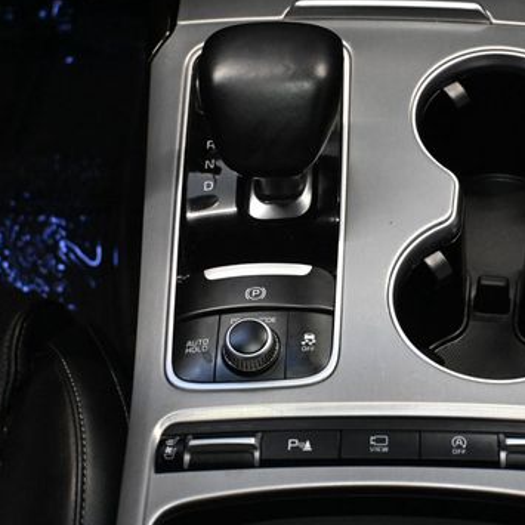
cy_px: 248
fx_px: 1300
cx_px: 390
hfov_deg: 22.6
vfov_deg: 22.8
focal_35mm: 76
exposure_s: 1/60
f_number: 5
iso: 5600
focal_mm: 33
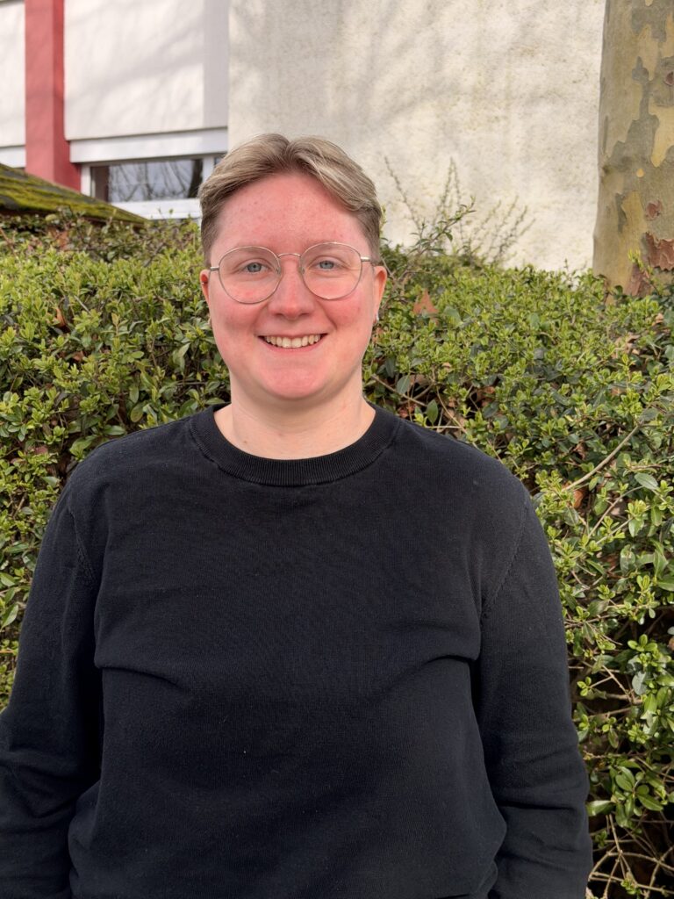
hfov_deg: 30.3
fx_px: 1246
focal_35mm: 48
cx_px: 337
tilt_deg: -4.6
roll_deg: -1.1
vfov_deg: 39.7
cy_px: 450
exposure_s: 1/1608
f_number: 1.78
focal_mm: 6.76
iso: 64
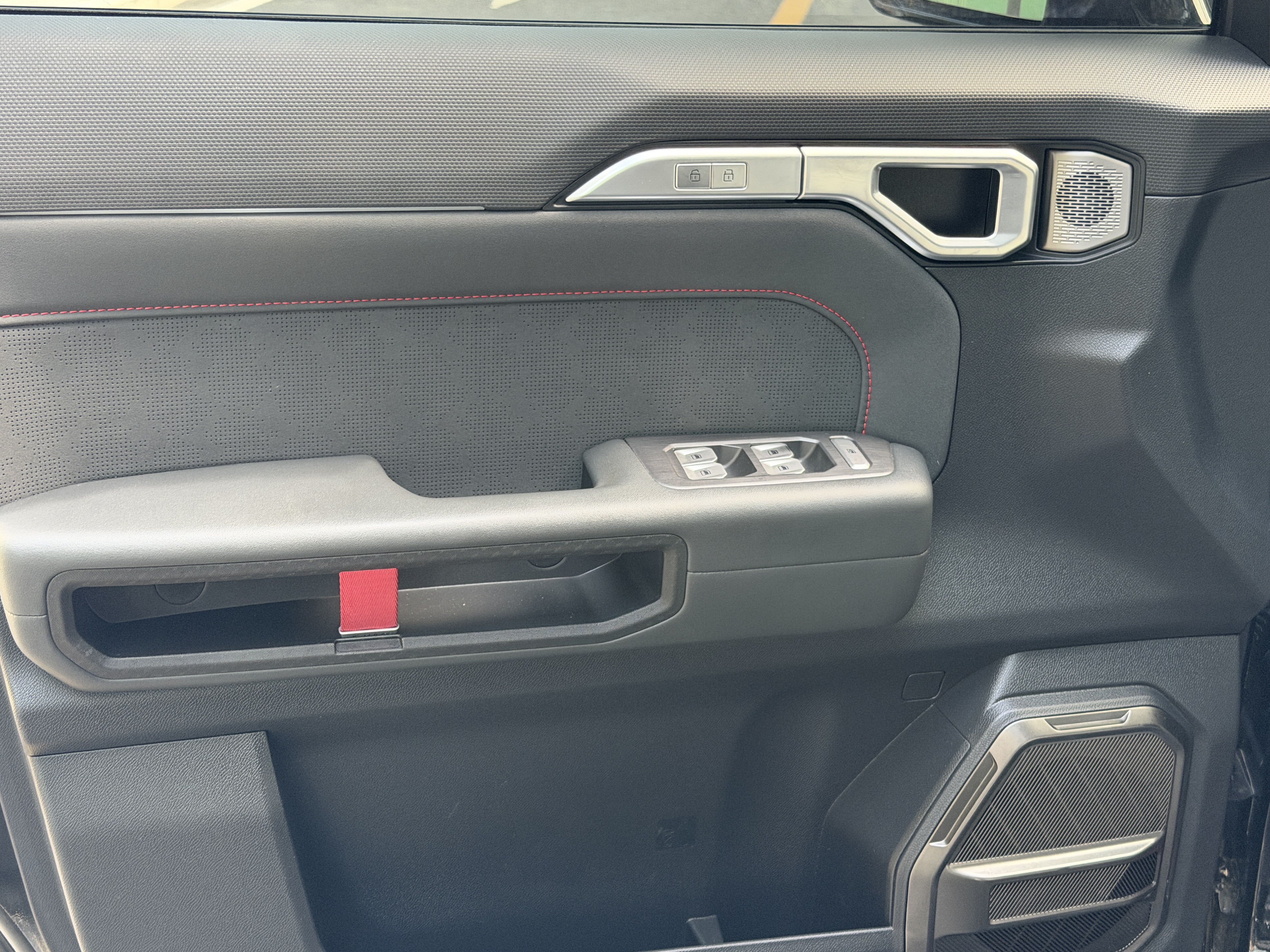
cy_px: 474
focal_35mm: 49
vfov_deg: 29.7
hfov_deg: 38.9
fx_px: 1798
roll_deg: +1.4
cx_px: 639
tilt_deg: -22.2
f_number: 1.78
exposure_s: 1/46
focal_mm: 6.76
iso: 250
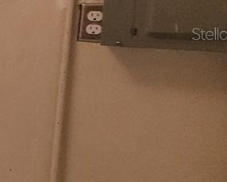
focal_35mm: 71
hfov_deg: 13.6
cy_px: 33
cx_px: -368
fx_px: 477
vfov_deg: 21.3
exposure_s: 1/60
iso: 400
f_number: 2.2
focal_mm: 1.74
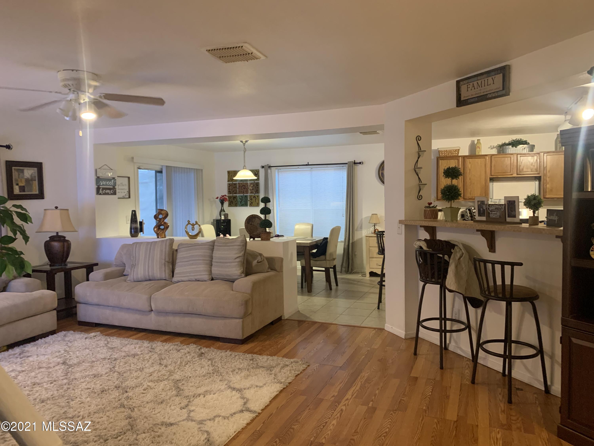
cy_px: 223
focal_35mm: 26
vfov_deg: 53.1
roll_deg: +1.6
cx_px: 297
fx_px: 446
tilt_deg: -2.3
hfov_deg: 67.3
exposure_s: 1/40
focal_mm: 4.25
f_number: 1.8
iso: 400
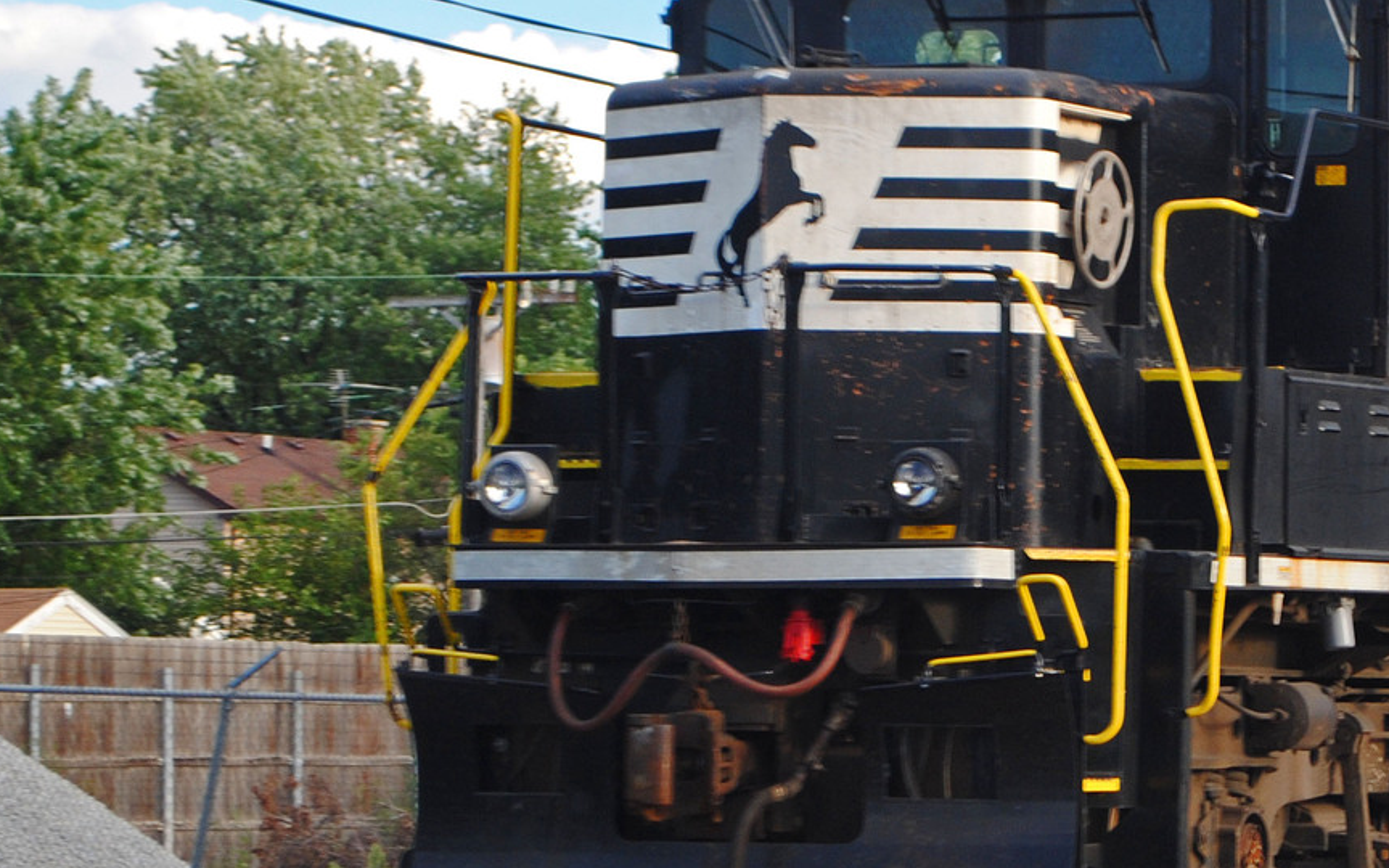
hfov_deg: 11.2
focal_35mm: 187
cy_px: 504
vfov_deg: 7.0
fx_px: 7084
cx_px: 1084
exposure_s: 1/60
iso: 200
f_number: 5.6
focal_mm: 55
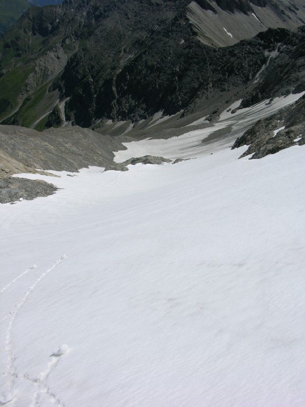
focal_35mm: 35
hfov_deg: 40.7
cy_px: 204
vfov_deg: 52.6
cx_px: 152
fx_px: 411
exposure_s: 1/377
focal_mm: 8.9
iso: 50
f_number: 8
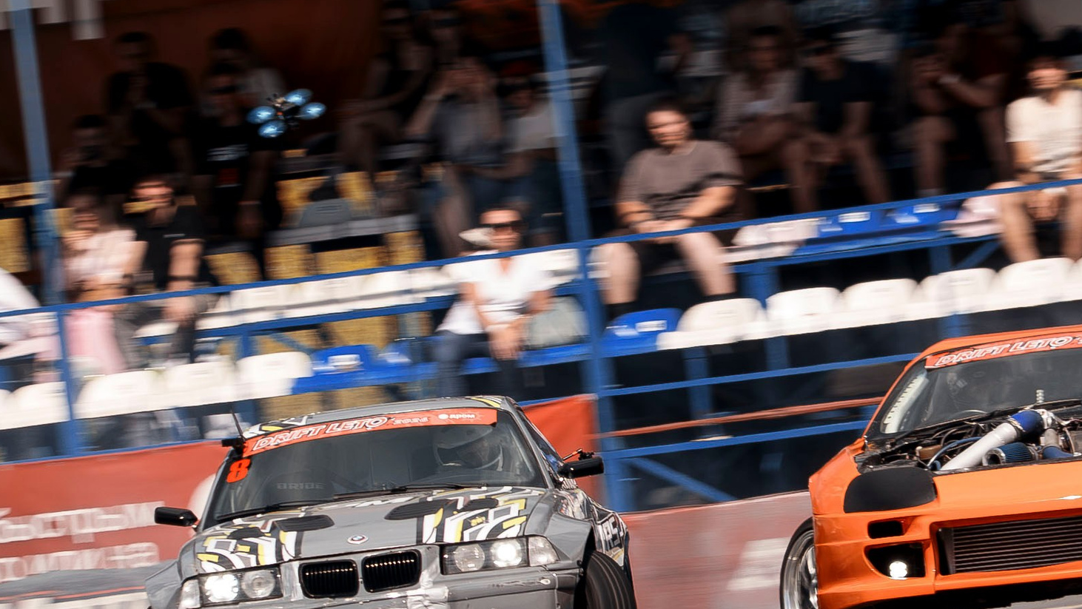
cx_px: 748
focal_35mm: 541
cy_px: 462
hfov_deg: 4.0
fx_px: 15524
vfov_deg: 2.2
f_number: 10
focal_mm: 140
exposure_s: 1/125
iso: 100
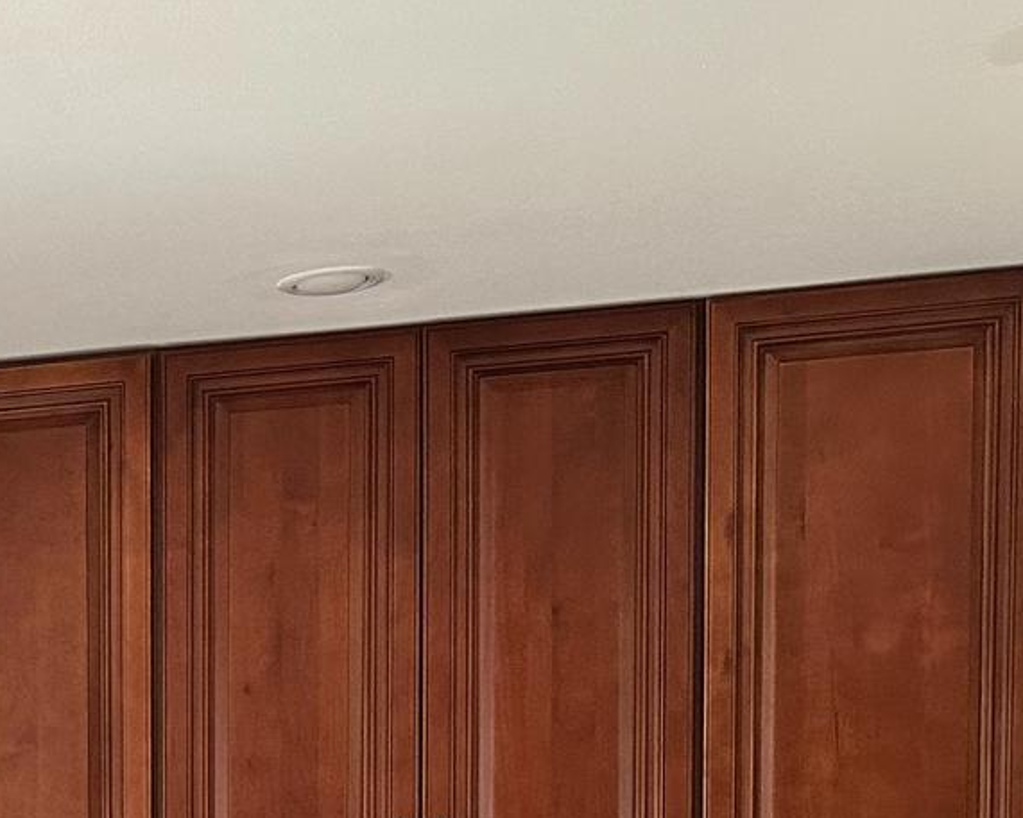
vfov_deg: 16.7
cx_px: -365
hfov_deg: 20.5
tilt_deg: -6.2
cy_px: 1199
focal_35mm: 84
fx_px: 2544
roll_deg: +1.6
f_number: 1.78
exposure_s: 1/60
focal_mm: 6.86
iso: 250
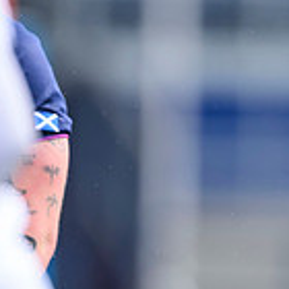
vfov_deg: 0.9
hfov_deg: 0.9
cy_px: 138
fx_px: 18438
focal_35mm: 1952
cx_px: 494
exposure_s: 1/3200
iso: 500
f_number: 3.2
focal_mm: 400
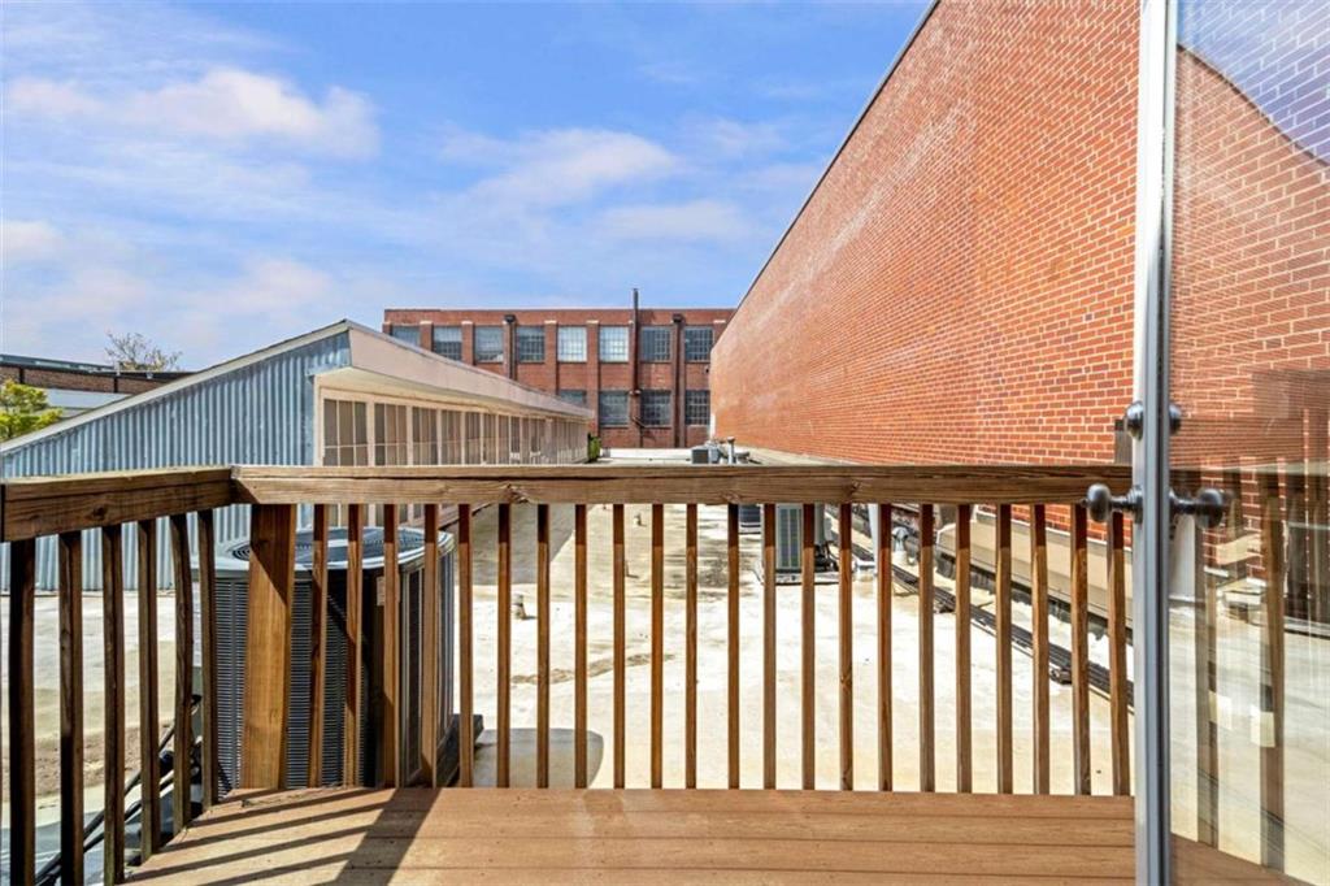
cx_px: 665
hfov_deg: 90.0
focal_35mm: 18
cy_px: 443
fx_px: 665
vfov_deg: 67.3
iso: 640
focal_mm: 18
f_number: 8
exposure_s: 1/1250
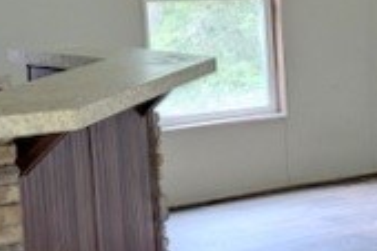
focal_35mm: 118
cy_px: 200
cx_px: 564
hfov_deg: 15.9
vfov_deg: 11.5
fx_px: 1235
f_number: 1.68
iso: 110
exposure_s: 1/26.8
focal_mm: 6.9
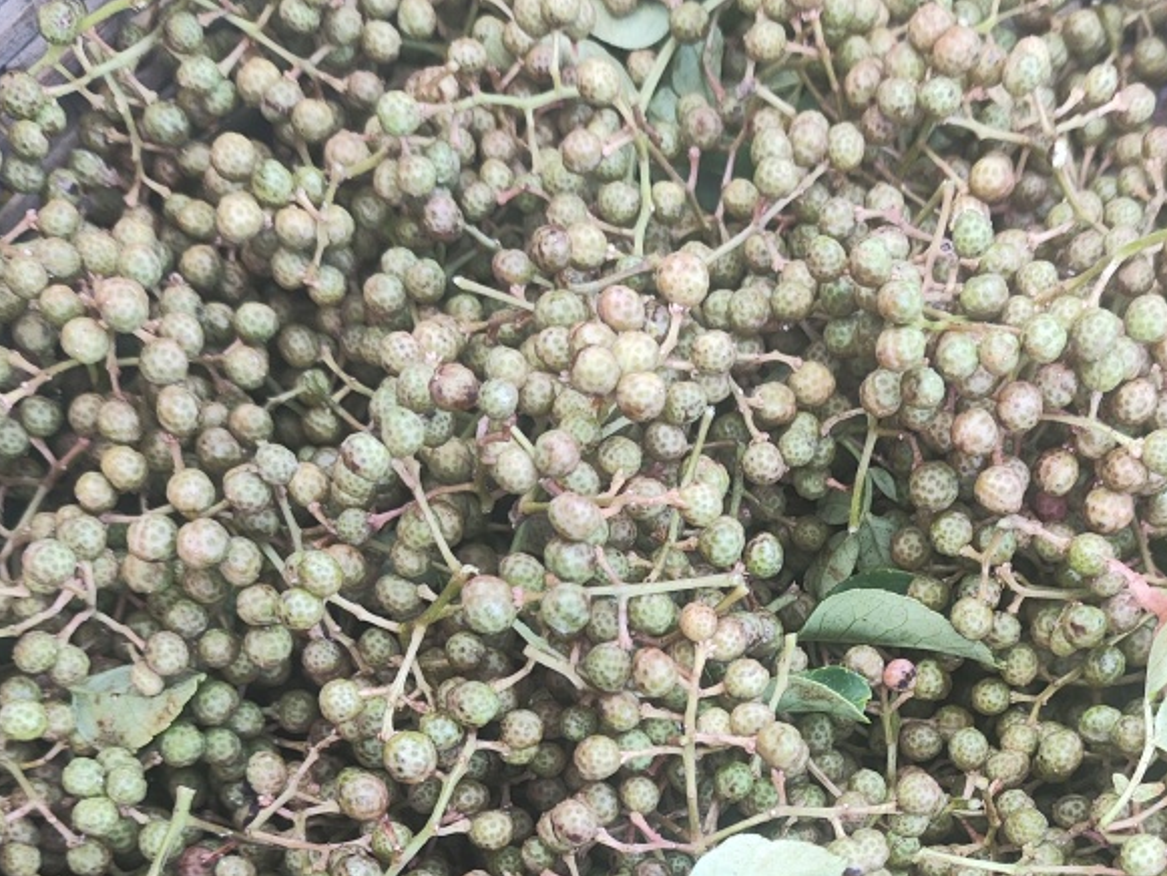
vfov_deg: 31.0
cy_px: 825
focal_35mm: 44
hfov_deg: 42.4
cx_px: 763
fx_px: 1484
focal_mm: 4.68
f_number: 1.8
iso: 199
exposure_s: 1/50
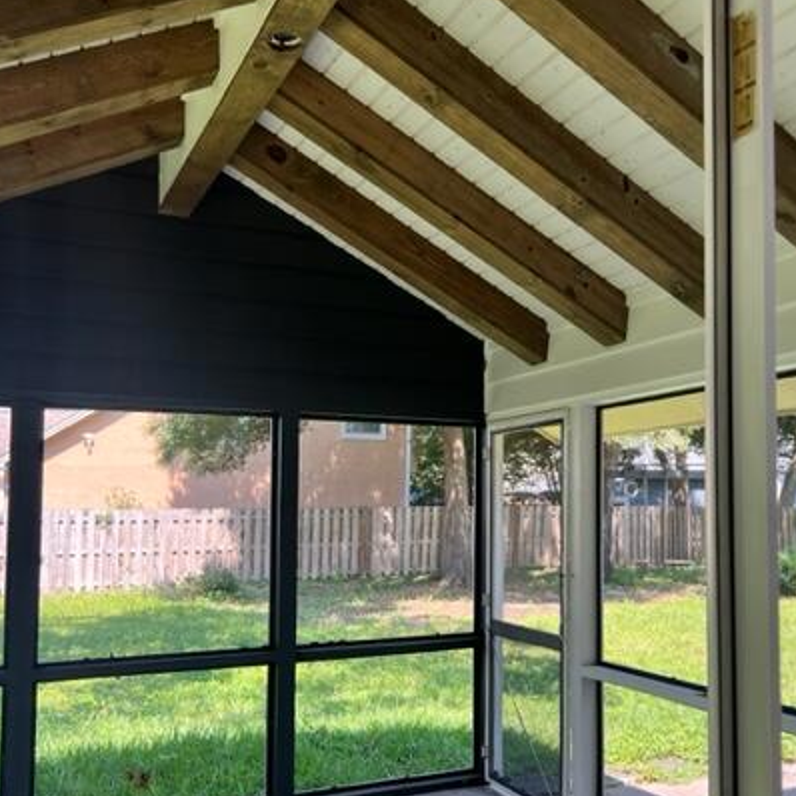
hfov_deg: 44.6
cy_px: 456
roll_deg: -0.3
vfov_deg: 44.8
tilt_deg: +1.8
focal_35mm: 37
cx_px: 494
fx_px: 963
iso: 40
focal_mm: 5.7
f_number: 1.5
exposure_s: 1/262
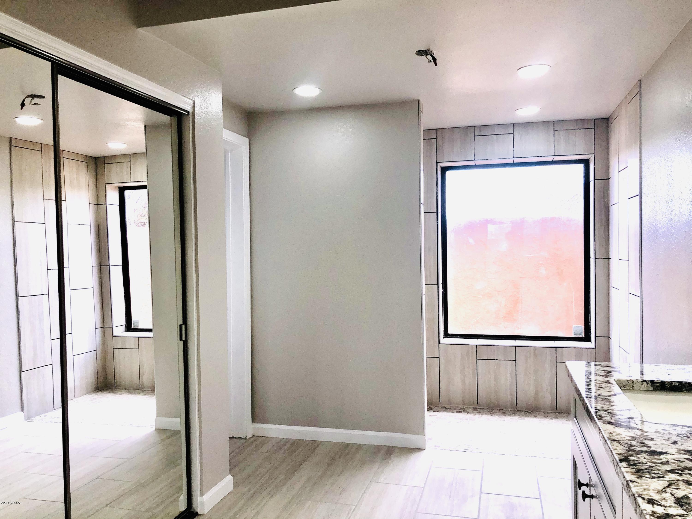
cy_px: 260
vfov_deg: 49.7
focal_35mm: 28
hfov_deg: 63.4
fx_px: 560
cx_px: 346
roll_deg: +0.8
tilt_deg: -2.3
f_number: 1.8
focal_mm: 4
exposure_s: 1/227
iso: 20
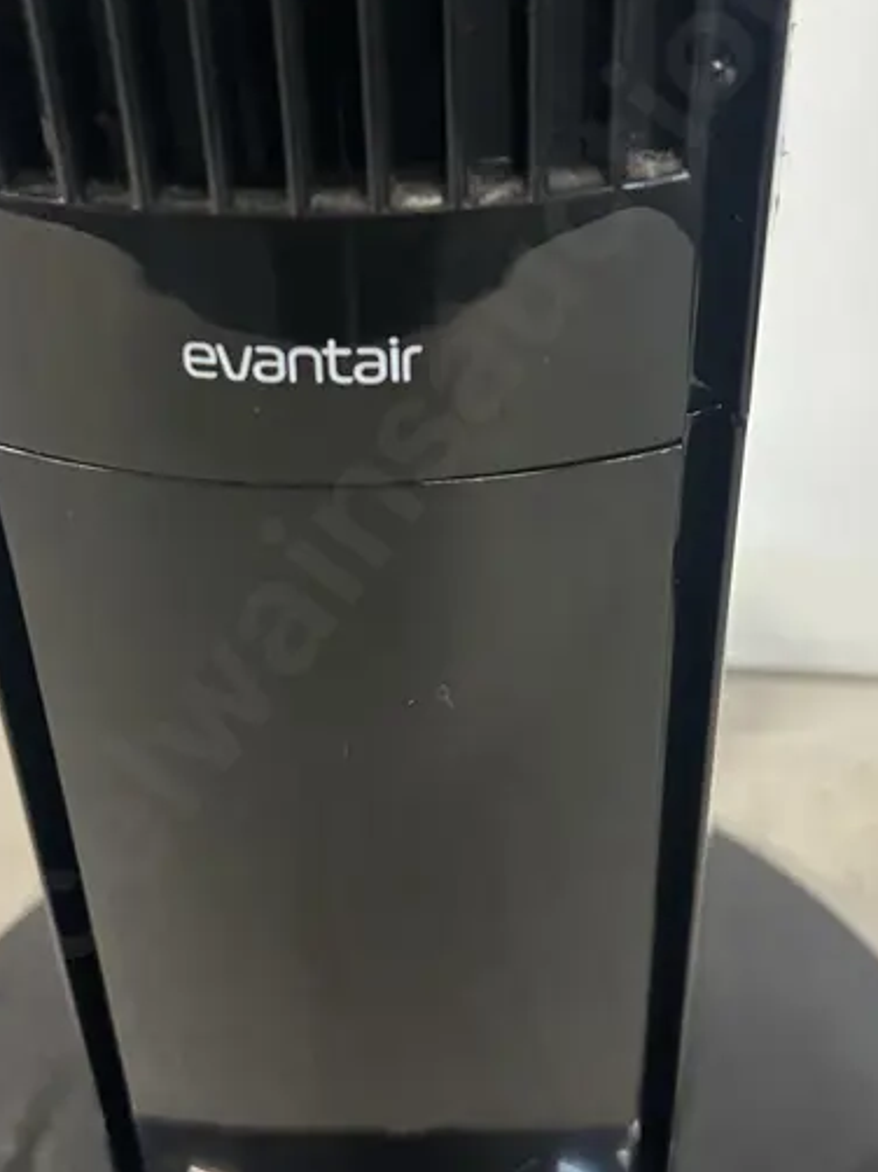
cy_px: 465
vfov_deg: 38.8
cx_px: 402
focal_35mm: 49
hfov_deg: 29.6
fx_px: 1659
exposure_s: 1/50
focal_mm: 6.86
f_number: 1.78
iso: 400
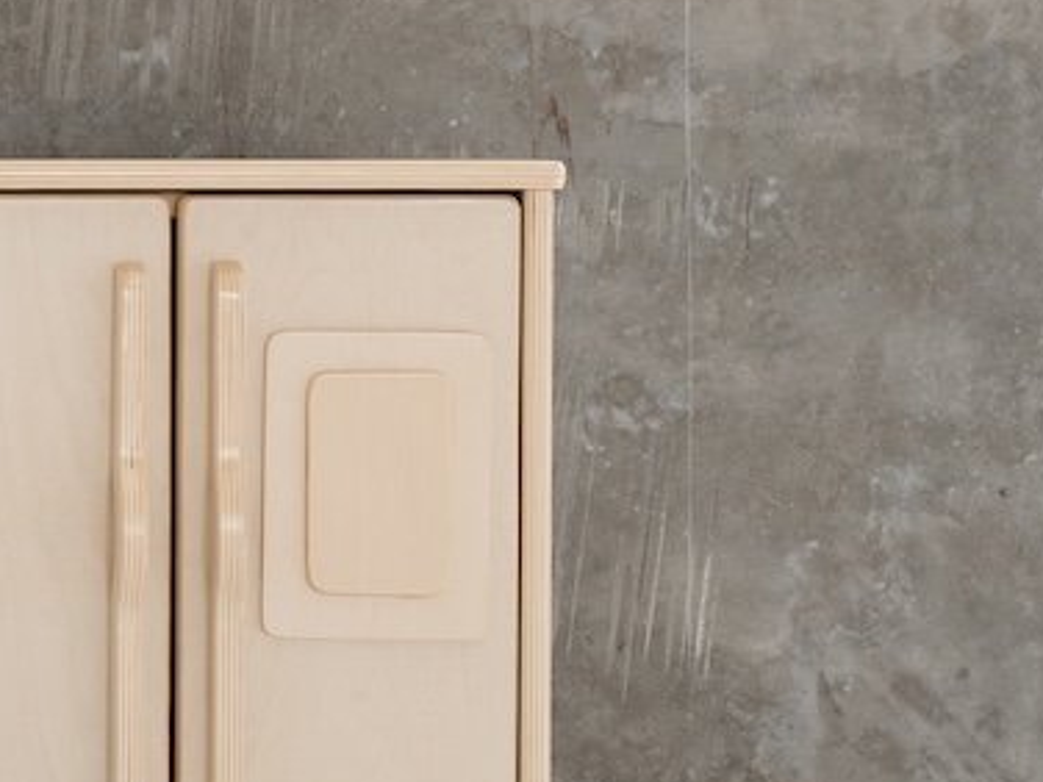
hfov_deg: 5.6
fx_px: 10485
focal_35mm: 348
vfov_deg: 4.3
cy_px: 478
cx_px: -635
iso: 1000
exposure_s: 1/500
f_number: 5.6
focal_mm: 97
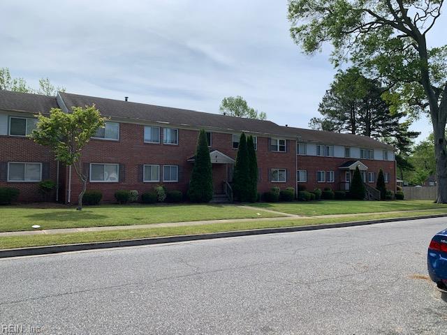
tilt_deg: +3.6
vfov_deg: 53.1
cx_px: 224
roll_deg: -0.6
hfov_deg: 67.3
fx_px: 336
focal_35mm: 26
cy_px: 168
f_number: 1.8
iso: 25
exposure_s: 1/3185
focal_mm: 4.25
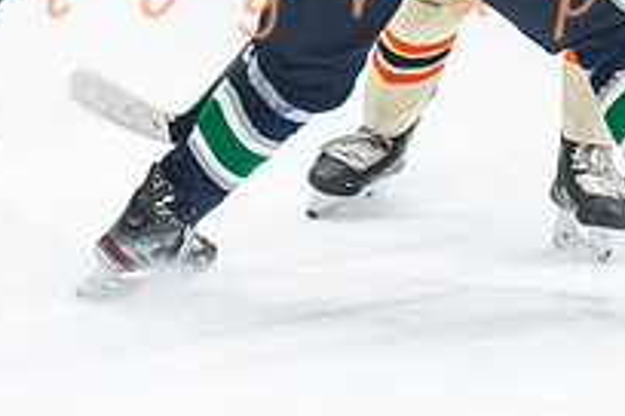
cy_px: -214
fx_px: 7187
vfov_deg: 3.3
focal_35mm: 414
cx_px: 314
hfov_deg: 5.0
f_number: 2.8
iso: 1600
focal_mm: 75
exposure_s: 1/640
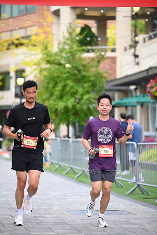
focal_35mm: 135
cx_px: 78
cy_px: 118
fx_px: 883
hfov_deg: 10.2
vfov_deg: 15.2
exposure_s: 1/1250
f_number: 2.8
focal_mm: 135
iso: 640
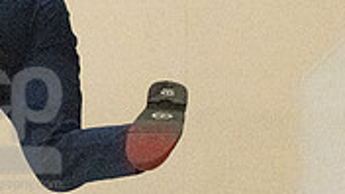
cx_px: 2
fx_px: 4949
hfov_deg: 4.0
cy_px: 121
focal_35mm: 541
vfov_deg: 2.2
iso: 10000
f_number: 4.5
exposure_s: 1/1250
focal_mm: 105
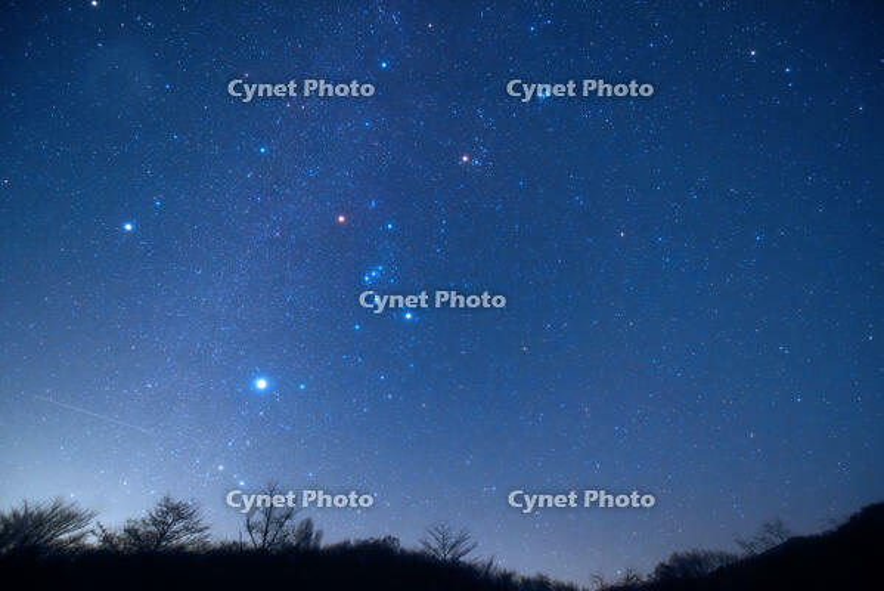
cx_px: 442
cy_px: 296
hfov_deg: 104.2
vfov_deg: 81.3
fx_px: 344
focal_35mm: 14
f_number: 2.8
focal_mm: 14
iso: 1600
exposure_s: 30
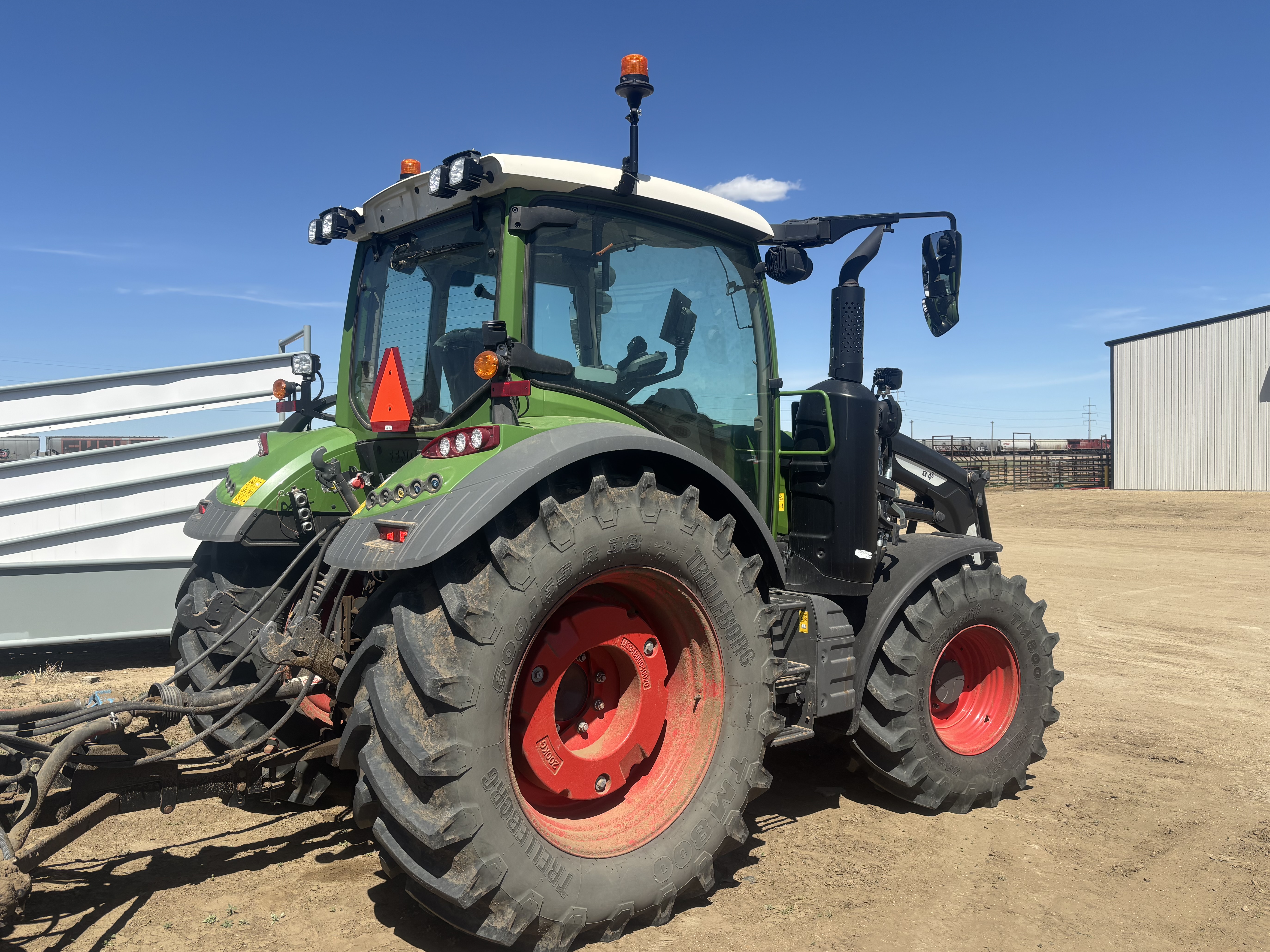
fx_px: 991
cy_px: 474
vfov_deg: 51.4
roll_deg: +0.2
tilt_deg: -0.1
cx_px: 615
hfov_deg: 65.3
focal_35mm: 27
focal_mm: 5.96
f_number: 1.6
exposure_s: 1/3413
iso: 50
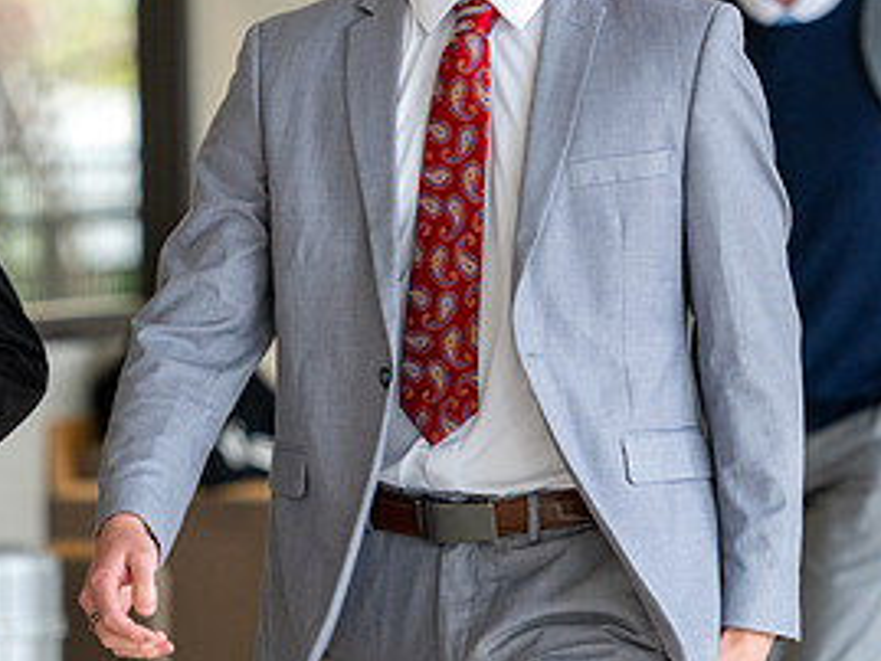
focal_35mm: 387
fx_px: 9854
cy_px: -16
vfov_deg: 3.8
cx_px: 418
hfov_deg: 5.1
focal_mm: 150
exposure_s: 1/200
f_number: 2.8
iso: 500
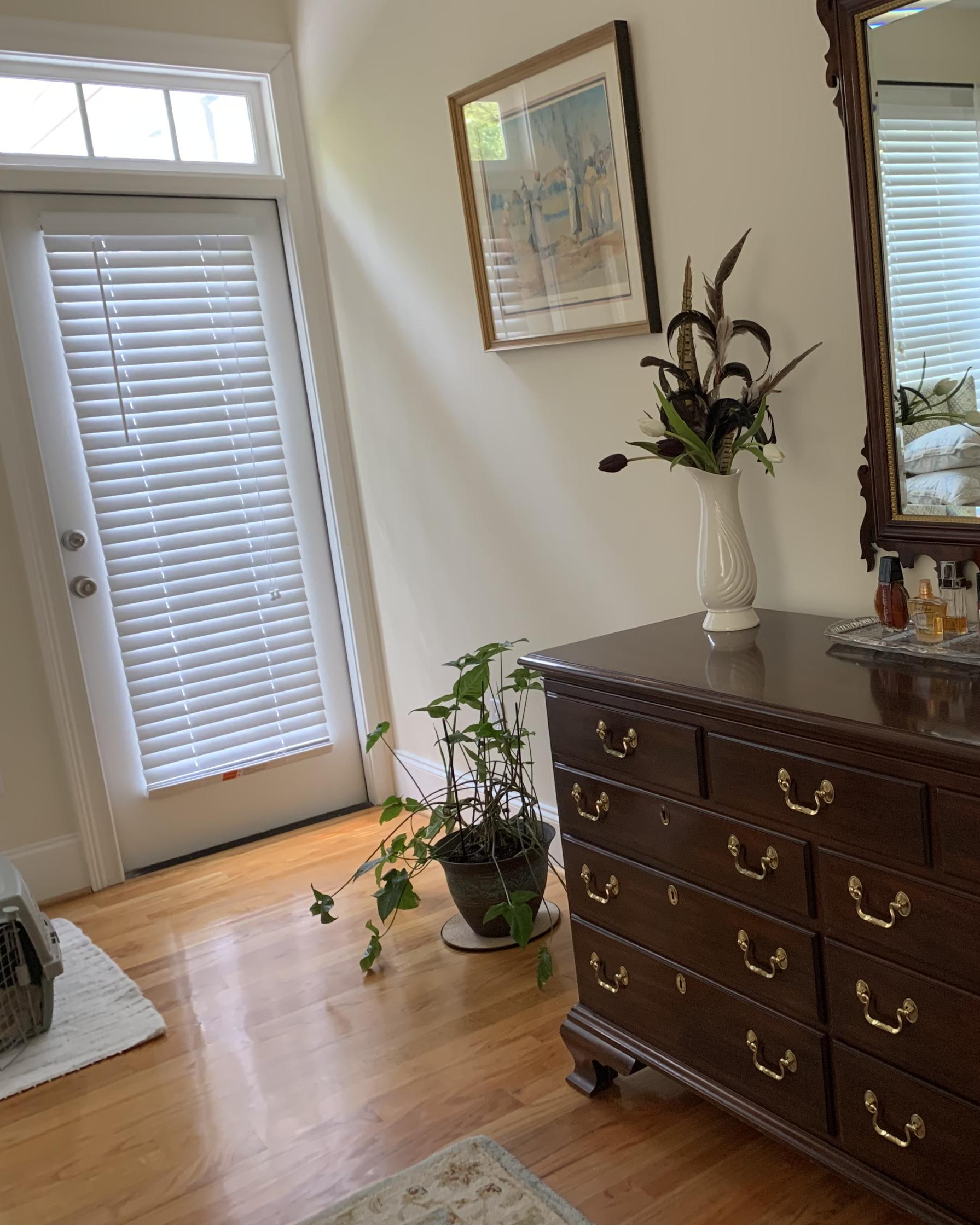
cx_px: 767
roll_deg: +3.9
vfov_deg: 52.8
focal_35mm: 34
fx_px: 1233
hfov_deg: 41.7
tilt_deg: -9.4
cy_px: 613
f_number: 1.8
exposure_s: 1/60
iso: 200
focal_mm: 4.25
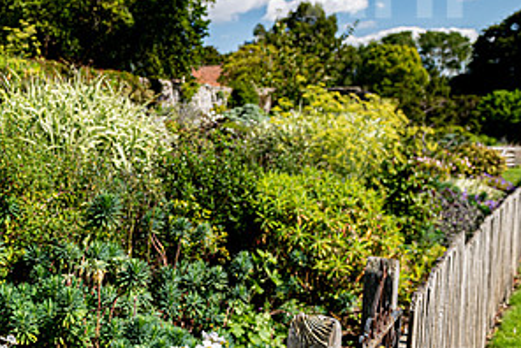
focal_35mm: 47
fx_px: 681
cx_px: 65
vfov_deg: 28.7
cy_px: 192
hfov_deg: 39.3
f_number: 5.6
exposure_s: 1/1000
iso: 64
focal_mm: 24
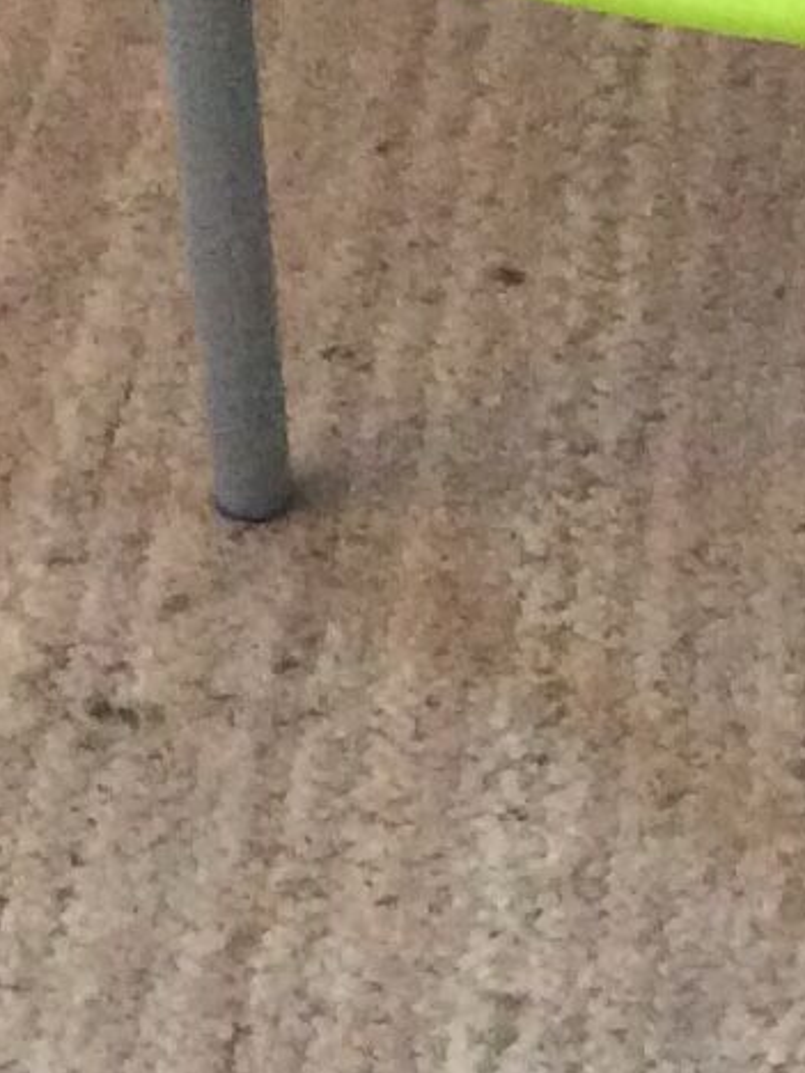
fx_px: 5488
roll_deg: -0.9
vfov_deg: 11.0
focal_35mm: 177
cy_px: -133
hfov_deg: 8.2
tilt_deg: -33.6
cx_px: 1167
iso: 250
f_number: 2.4
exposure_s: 1/25
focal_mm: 3.3
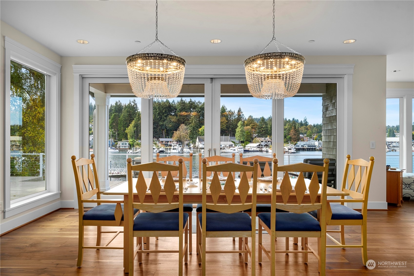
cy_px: 138
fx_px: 276
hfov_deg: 73.7
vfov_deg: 53.1
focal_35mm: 24
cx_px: 207
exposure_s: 1/30
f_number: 6.7
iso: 400
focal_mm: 24
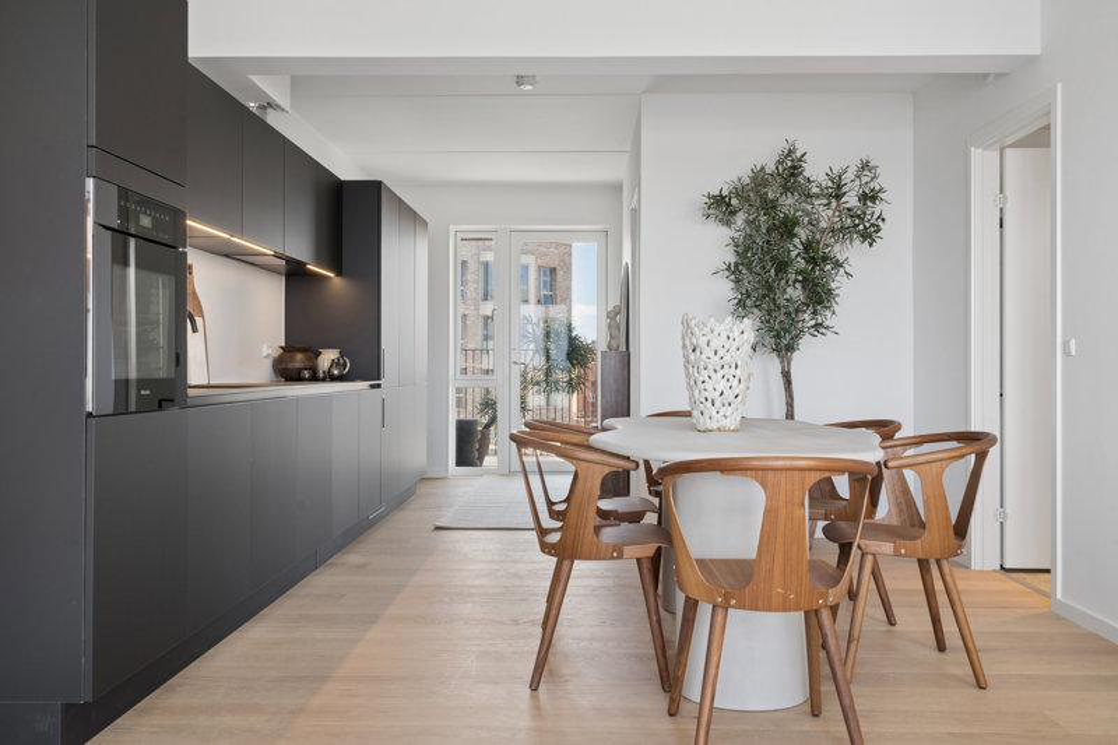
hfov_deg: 58.7
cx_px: 559
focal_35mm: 32
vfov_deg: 41.1
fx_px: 994
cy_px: 372
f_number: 10
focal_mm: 32
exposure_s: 1/15
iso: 200
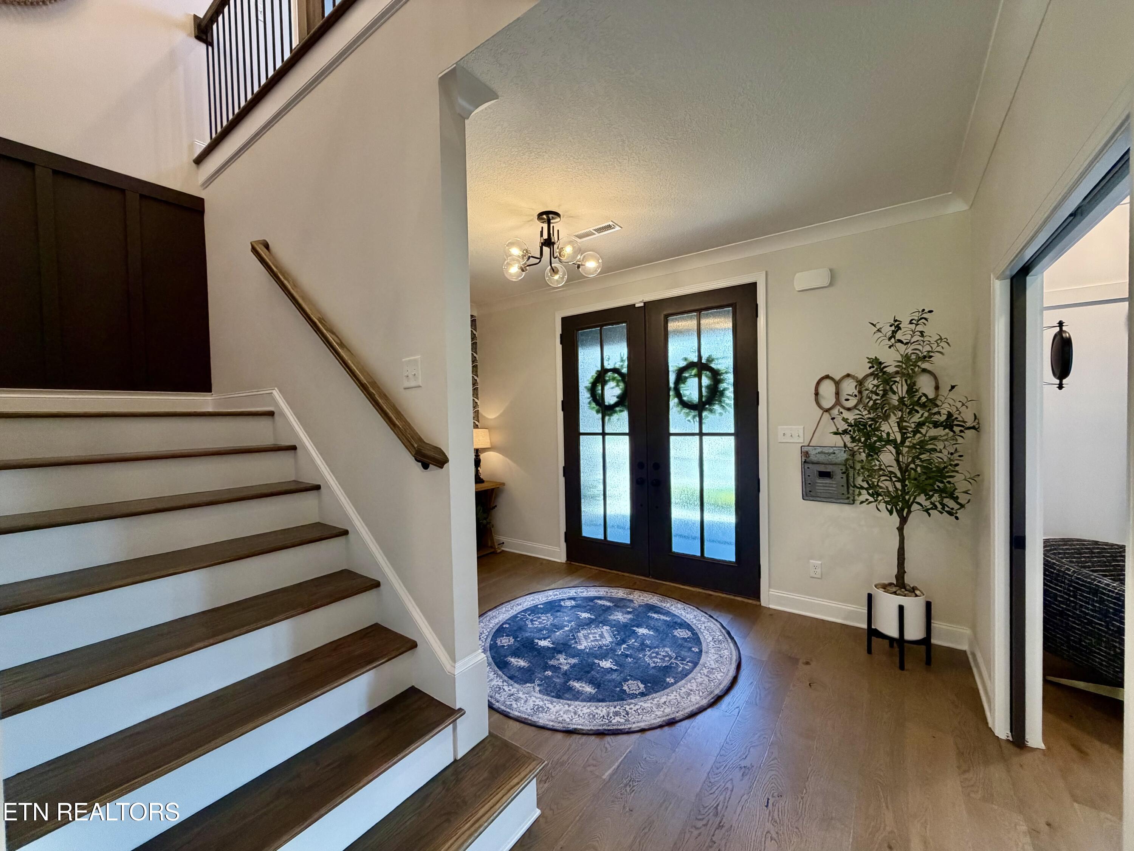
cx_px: 567
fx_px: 459
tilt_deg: -0.3
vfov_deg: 85.7
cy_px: 426
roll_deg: +2.0
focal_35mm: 14
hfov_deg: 102.1
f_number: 2.2
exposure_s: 1/120
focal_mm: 2.22
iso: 320
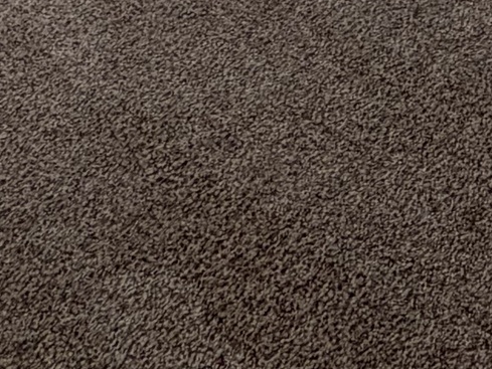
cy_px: -725
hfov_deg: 21.0
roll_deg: -1.1
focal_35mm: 88
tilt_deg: -5.1
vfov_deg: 11.1
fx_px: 1251
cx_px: 562
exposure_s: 1/121
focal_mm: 2.22
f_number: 2.2
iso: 64
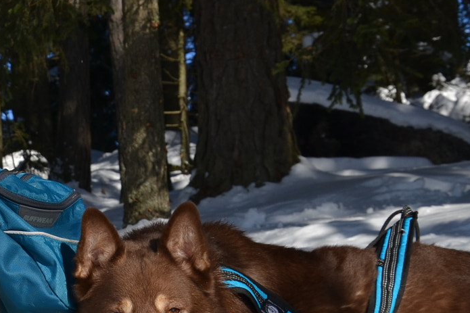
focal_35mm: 115
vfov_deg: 11.9
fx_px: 1501
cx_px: -47
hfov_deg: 17.2
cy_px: 227
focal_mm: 26
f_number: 7.1
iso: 100
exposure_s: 1/400
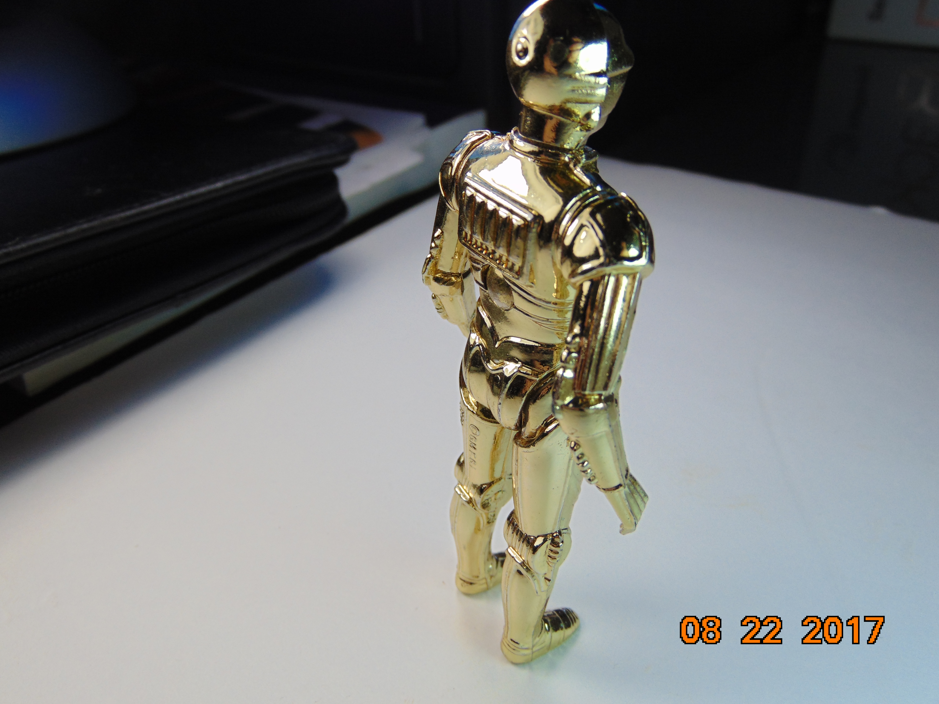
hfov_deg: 60.0
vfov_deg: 46.8
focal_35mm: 30
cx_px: 470
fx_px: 814
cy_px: 352
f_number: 3.1
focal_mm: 5.4
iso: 80
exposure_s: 1/500
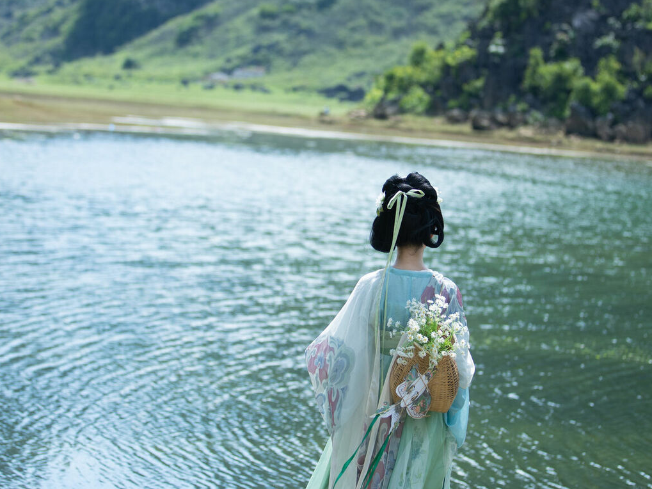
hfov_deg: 18.9
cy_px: 210
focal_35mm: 104
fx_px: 1959
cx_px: 322
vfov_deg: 14.2
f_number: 2.8
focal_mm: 70
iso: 100
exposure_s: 1/1250
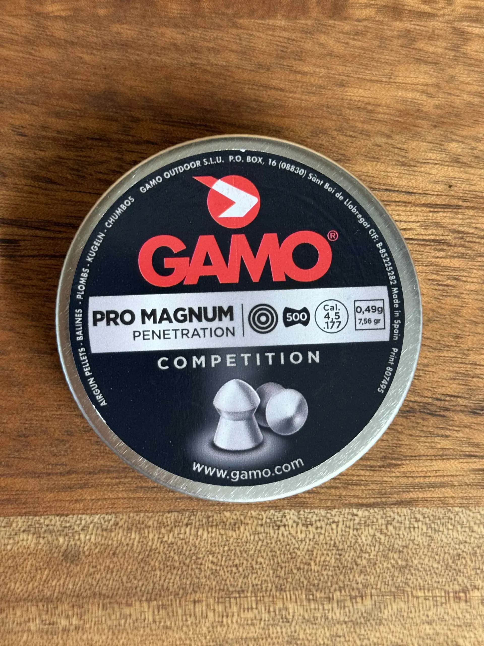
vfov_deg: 39.7
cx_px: 242
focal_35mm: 48
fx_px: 895
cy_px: 323
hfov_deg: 30.3
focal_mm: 6.76
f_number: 1.78
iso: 250
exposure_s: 1/33
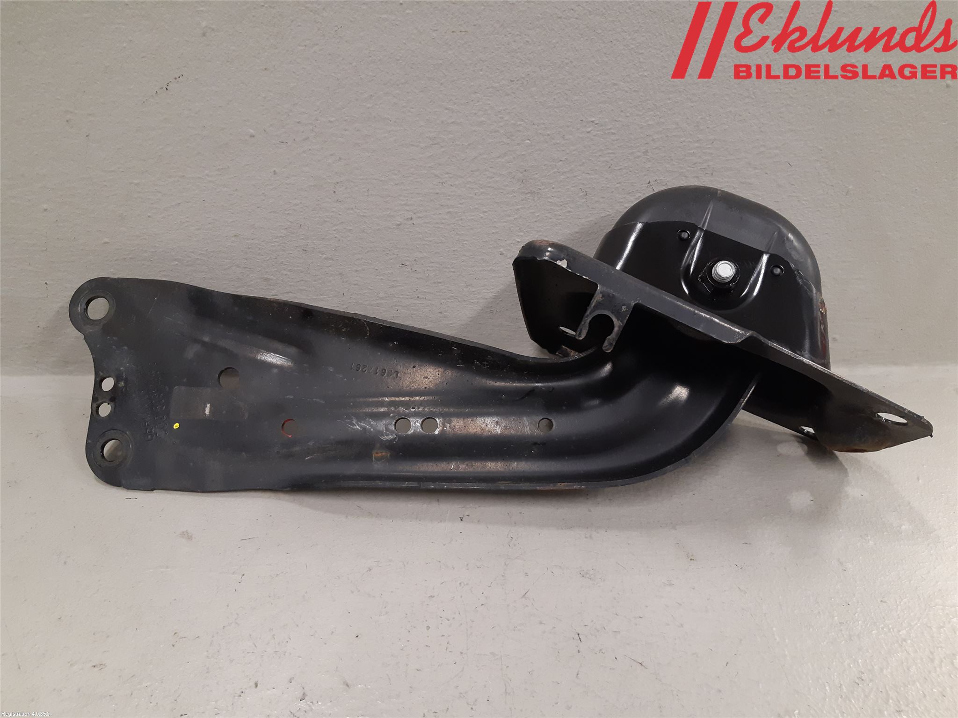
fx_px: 720
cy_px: 359
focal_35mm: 26
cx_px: 479
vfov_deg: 53.1
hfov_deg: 67.3
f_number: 1.7
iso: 160
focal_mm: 3.93
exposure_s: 1/50
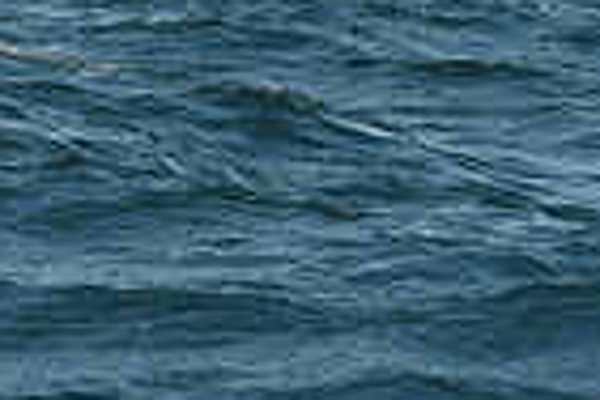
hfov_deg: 6.1
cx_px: -181
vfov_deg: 3.9
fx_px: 5633
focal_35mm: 338
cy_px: -826
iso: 320
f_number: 9
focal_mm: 82
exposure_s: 1/1250
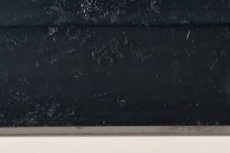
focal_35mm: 642
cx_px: -90
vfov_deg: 2.1
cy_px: -10
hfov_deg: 3.2
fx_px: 4104
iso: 100
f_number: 5.3
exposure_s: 1/2
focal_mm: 82
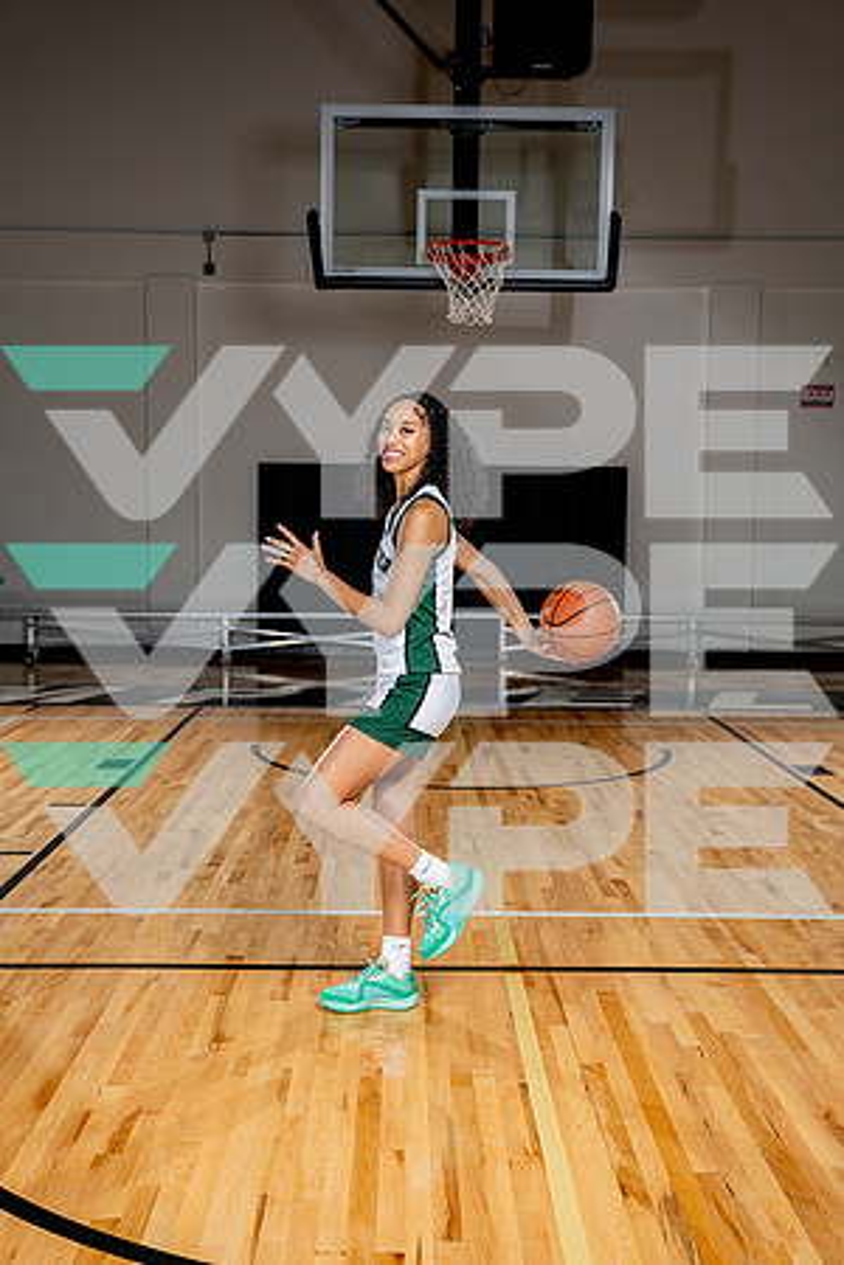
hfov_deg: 35.1
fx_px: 1336
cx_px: 422
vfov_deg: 50.7
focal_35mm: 38
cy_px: 632
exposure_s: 1/250
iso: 200
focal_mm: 38
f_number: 5.6
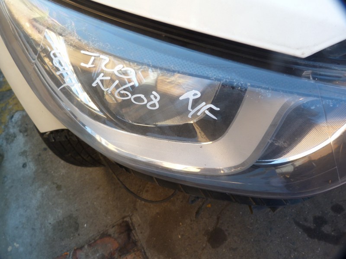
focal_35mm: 25
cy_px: 130
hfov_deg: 69.4
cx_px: 173
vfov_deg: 54.9
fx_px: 250
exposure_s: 1/100
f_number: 2.8
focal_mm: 4.5
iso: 80
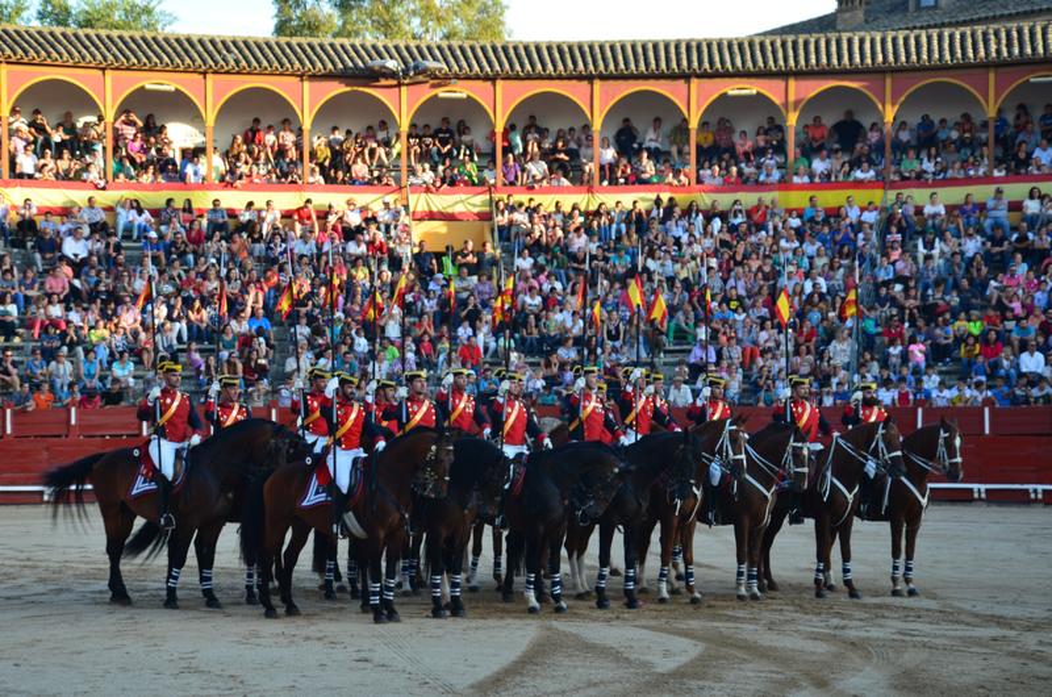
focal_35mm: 99
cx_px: 526
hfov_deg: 20.7
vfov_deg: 13.8
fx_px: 2887
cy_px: 348
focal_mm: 66
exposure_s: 1/40
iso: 250
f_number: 7.1
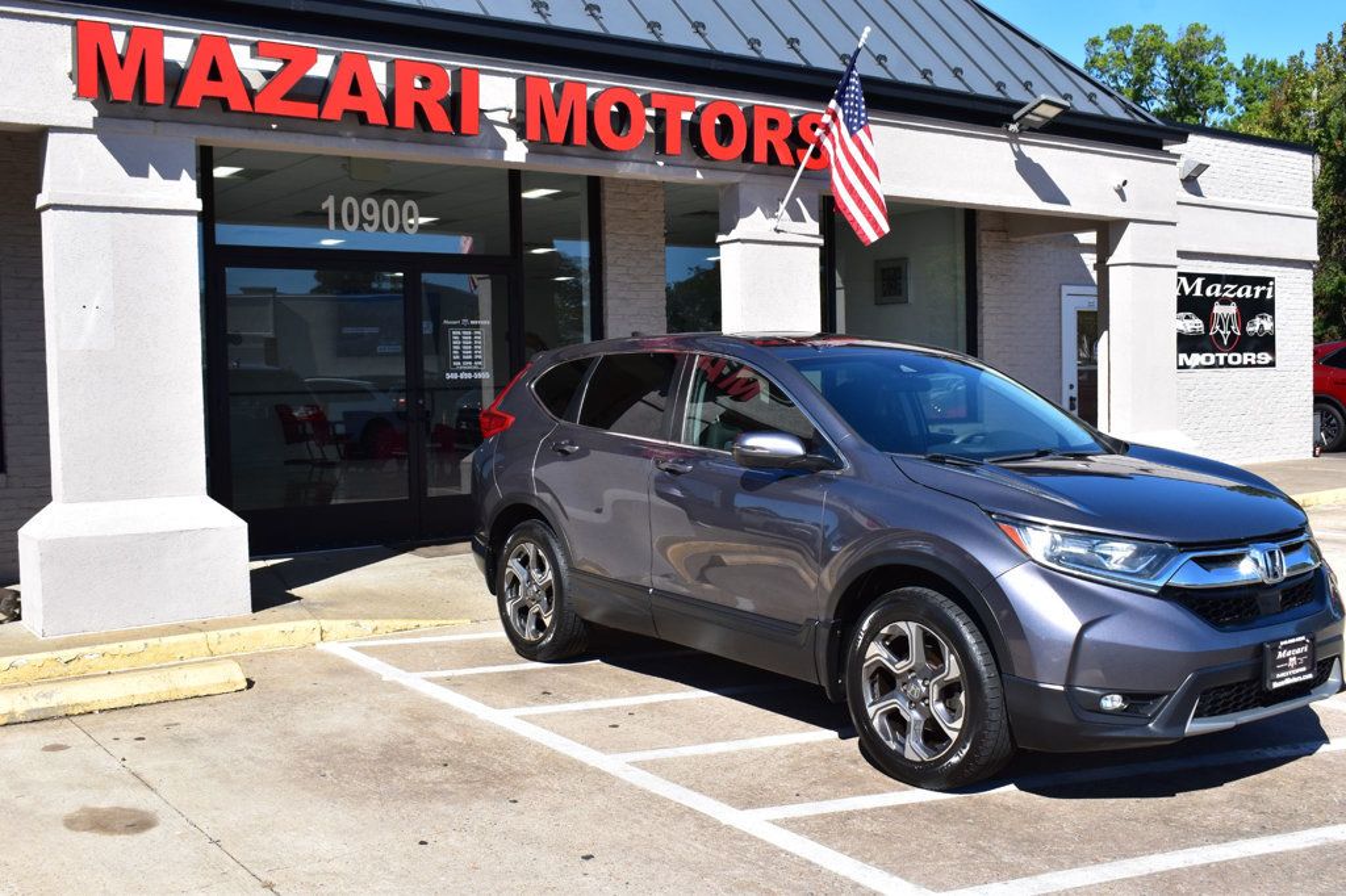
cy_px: 448
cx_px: 673
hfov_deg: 53.1
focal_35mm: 36
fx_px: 1345
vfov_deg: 36.8
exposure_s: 1/500
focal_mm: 24
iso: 400
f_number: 11
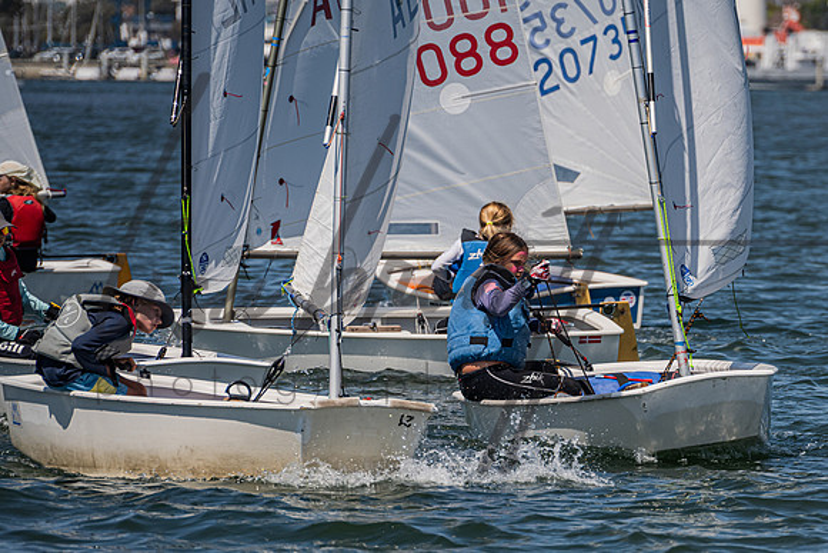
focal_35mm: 413
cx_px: 552
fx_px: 9505
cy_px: 355
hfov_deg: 5.0
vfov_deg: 3.3
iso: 250
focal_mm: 310
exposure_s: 1/1250
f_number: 8
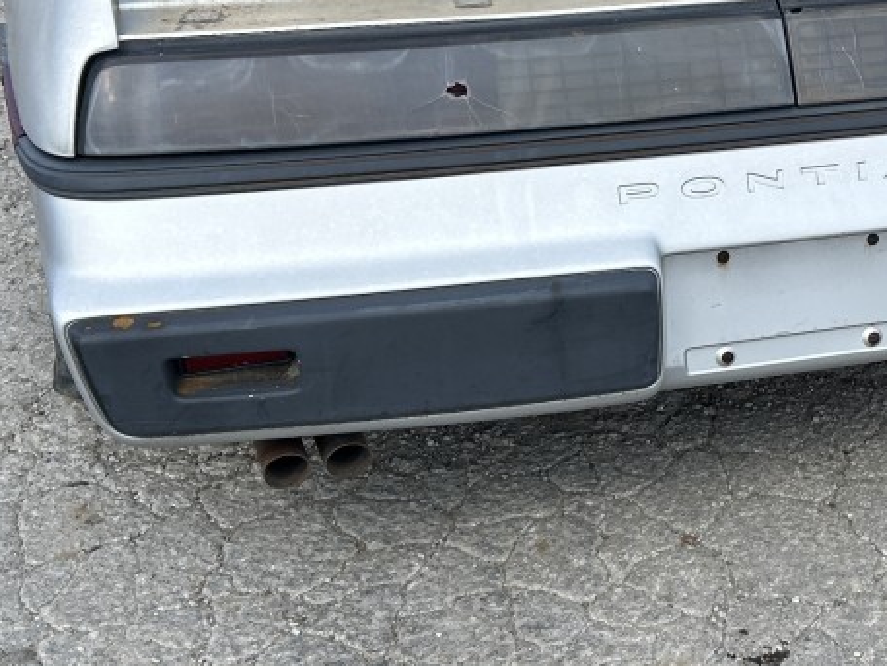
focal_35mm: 73
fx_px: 1871
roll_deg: -0.3
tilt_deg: -22.4
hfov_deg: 26.0
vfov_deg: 20.1
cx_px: 770
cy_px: 216
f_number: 1.5
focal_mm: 5.7
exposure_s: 1/1972
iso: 50
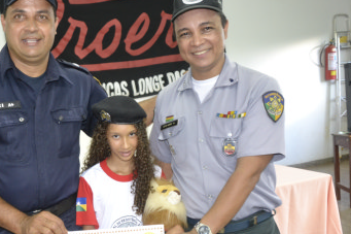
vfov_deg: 30.4
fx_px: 429
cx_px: 97
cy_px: 143
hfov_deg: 43.4
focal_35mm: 44
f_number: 3.5
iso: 1800
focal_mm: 20
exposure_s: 1/60
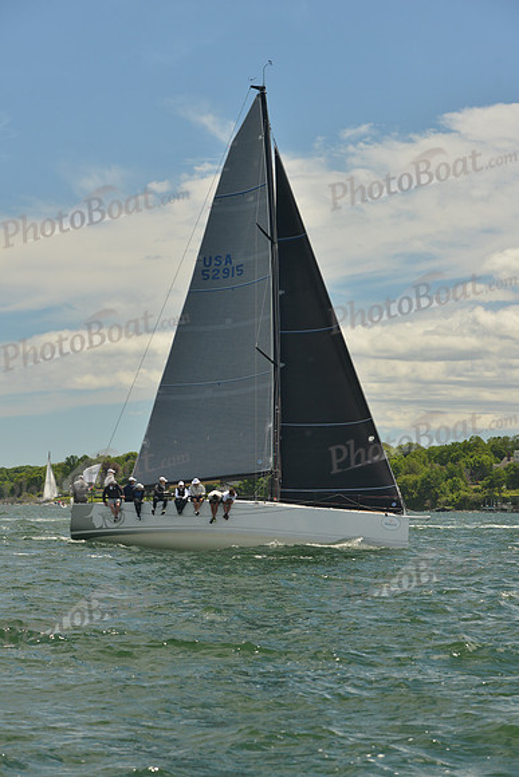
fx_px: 2118
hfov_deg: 14.0
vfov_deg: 20.8
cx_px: 260
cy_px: 388
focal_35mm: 98
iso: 400
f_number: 6.3
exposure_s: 1/800
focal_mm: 98
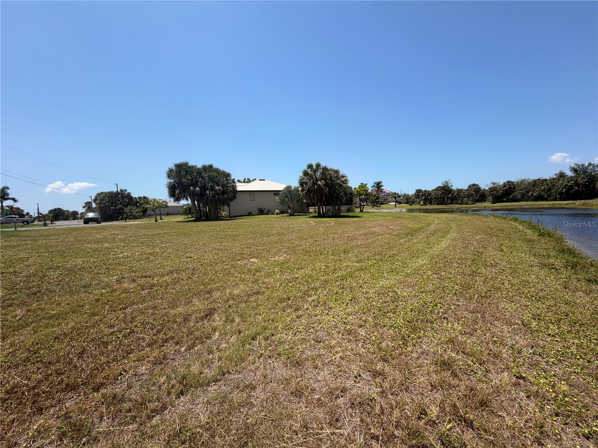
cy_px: 224
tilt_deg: -2.3
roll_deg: +4.3
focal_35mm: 14
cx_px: 299
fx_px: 242
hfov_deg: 102.1
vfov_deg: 85.7
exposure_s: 1/820
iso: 20
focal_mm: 2.22
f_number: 2.2
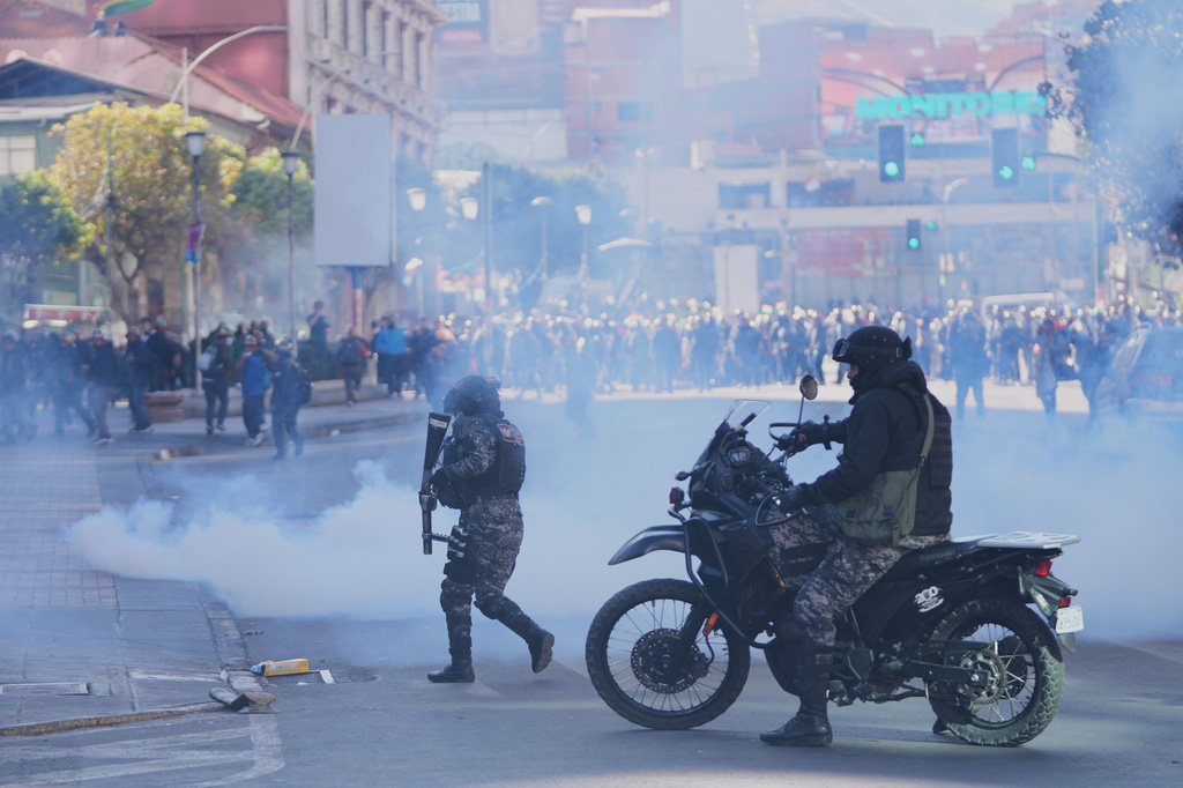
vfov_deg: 8.6
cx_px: 592
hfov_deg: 12.8
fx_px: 5256
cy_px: 394
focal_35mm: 160
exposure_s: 1/640
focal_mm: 107
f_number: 2.8
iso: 200
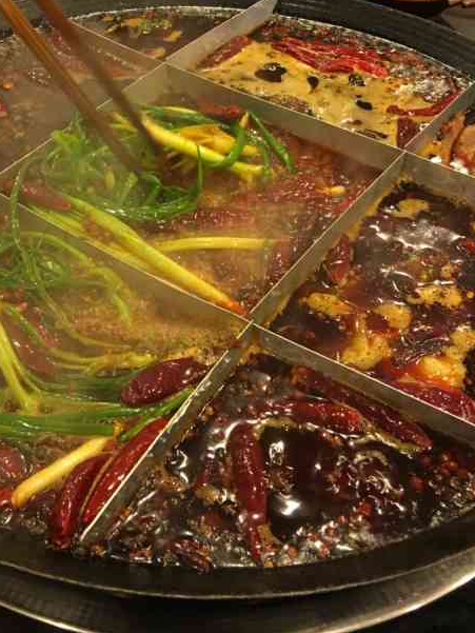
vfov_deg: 41.7
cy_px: 232
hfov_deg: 32.0
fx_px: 823
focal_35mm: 45
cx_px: 178
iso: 100
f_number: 2.2
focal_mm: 4.15
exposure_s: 1/17
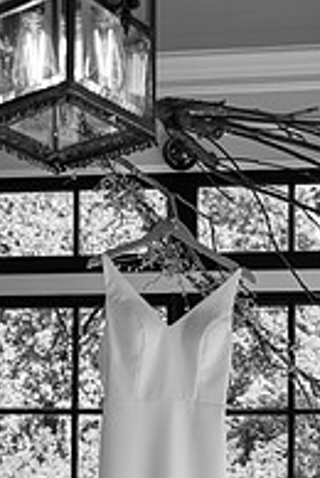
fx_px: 1076
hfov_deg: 16.9
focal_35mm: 81
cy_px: 495
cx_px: 135
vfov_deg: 23.8
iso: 250
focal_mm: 35
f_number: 5
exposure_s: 1/320
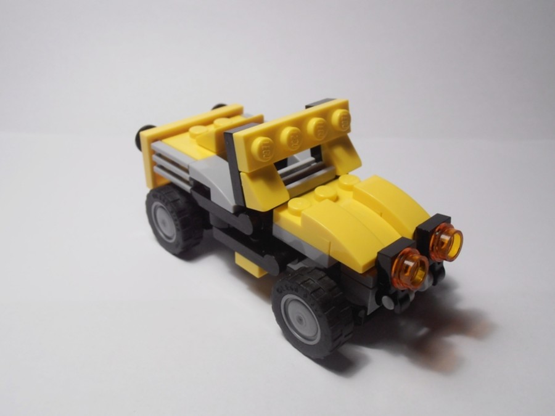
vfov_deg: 38.7
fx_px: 593
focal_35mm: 37
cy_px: 208
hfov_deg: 50.1
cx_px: 278
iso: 80
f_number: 3.9
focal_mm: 6.61
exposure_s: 1/60
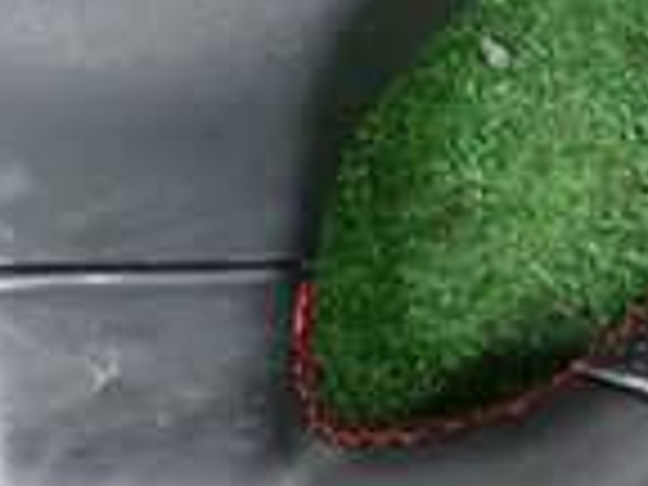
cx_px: 176
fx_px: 2340
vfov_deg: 11.3
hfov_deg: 15.7
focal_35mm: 125
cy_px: -288
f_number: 2.3
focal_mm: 5.4
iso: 800
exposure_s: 1/50
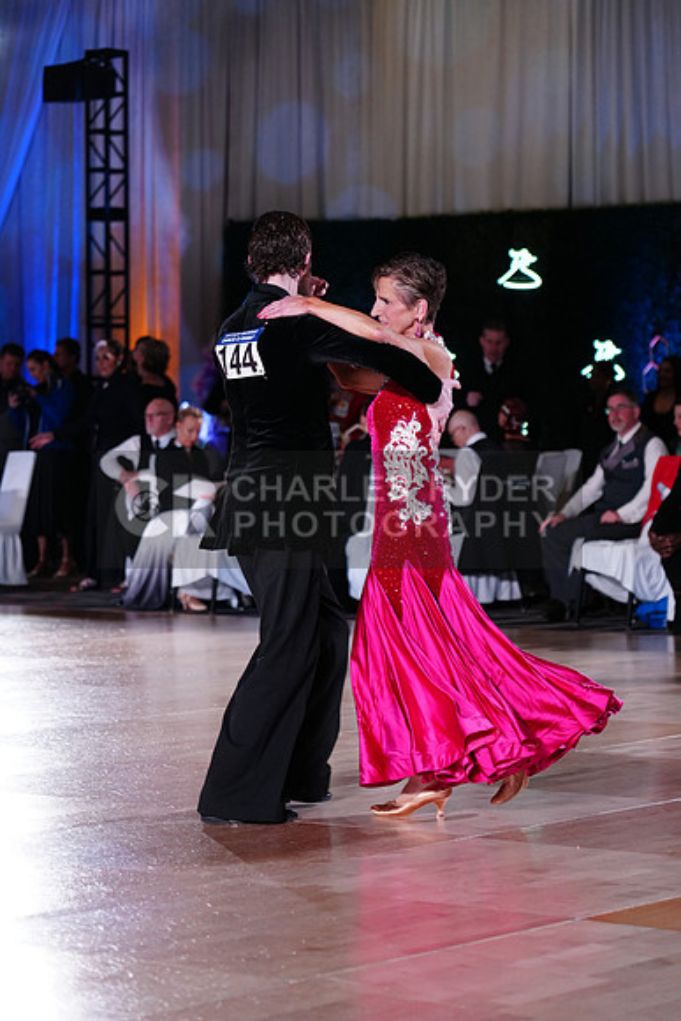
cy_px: 510
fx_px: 2977
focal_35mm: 105
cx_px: 340
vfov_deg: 19.5
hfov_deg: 13.0
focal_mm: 105
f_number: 4
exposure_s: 1/320
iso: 2000
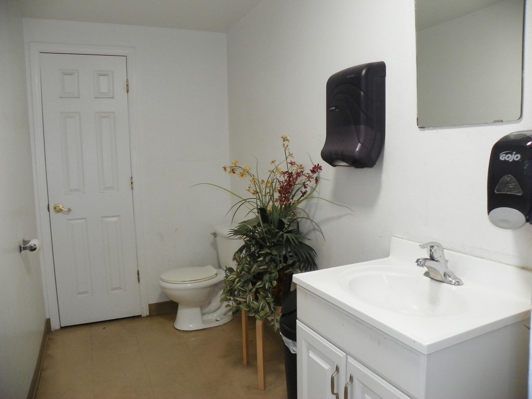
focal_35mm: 26
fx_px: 400
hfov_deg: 67.3
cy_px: 200
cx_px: 266
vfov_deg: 53.1
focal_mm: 4.6
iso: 200
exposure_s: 1/30
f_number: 2.8
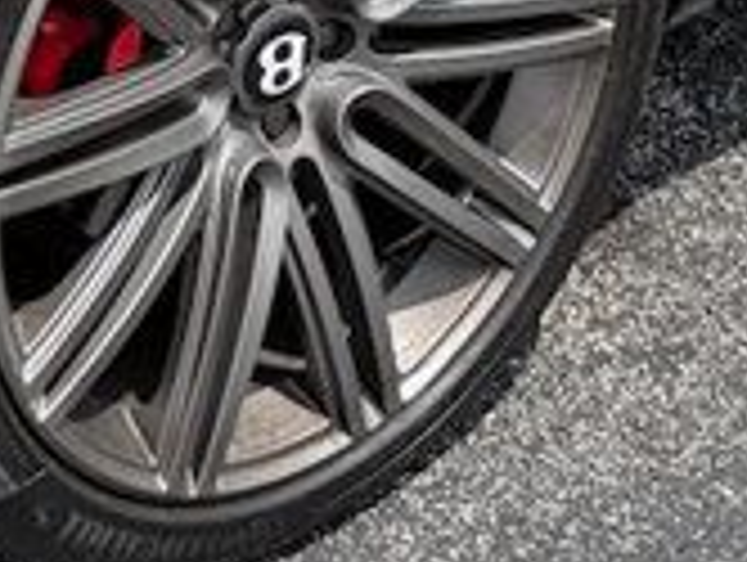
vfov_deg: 9.3
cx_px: 189
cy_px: -629
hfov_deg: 13.3
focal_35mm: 148
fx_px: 3198
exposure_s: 1/1618
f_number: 1.78
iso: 80
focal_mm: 6.76
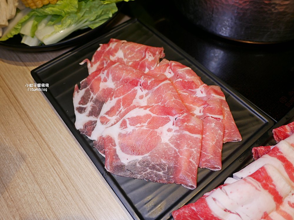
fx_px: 238
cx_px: 147
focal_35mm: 28
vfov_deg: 49.8
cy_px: 110
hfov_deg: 63.4
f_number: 2.5
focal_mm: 14
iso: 200
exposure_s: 1/100
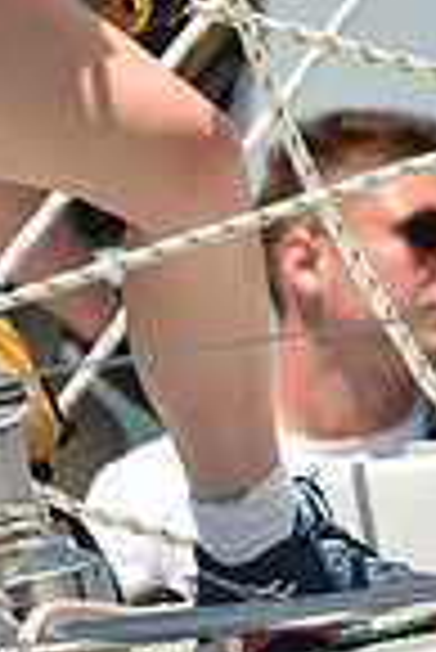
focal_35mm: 2403
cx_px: 348
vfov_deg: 0.9
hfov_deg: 0.6
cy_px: 112
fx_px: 43547
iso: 320
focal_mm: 600
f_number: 5
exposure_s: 1/3200
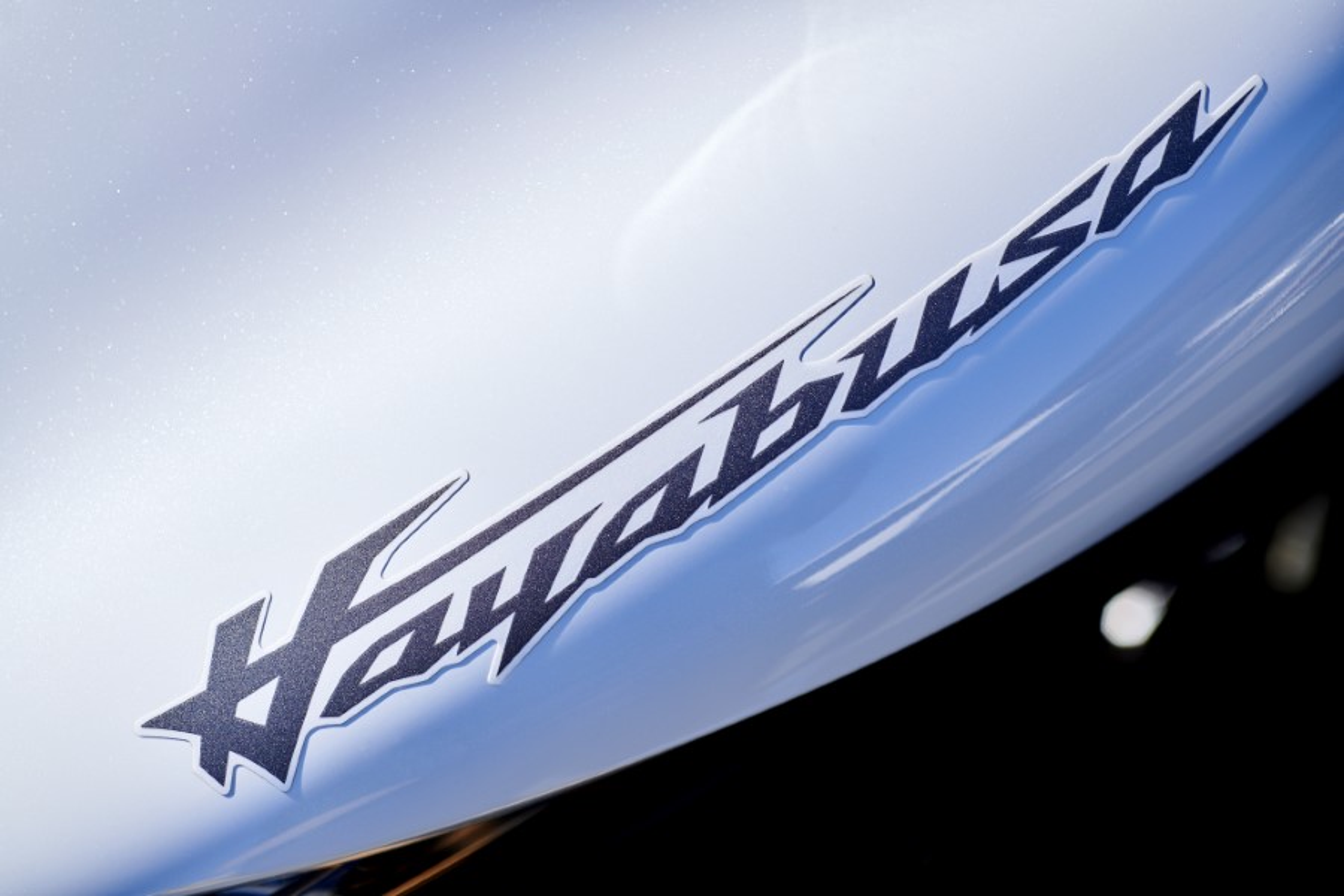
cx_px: 672
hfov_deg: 33.4
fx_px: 2240
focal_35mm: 60
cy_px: 448
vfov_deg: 22.6
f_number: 5
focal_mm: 60
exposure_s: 1/640
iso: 100
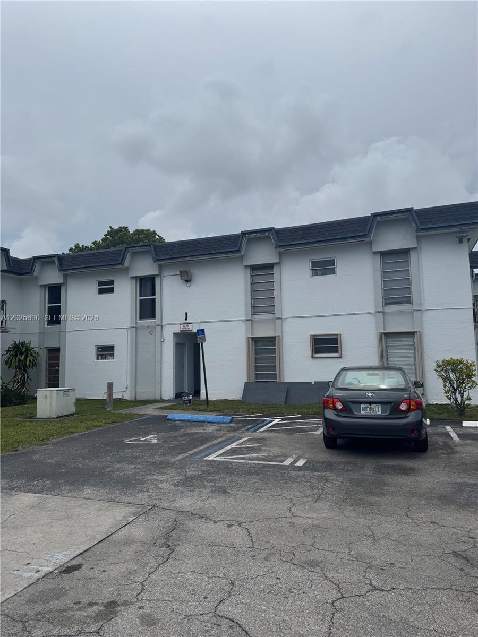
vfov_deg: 71.6
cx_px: 239
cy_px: 318
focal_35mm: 24
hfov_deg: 56.8
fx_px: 442
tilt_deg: +6.2
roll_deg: +1.4
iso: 80
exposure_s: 1/5814
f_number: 1.78
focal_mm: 6.76
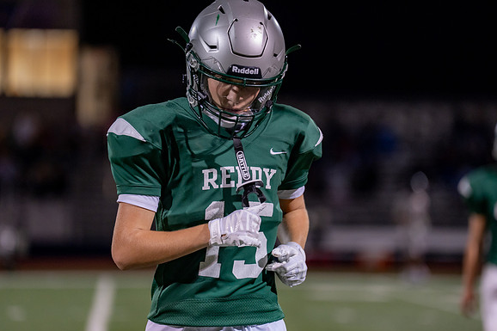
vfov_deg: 6.1
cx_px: 248
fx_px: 3119
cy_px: 161
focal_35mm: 226
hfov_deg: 9.1
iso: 1600
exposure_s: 1/250
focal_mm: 200
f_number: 2.8
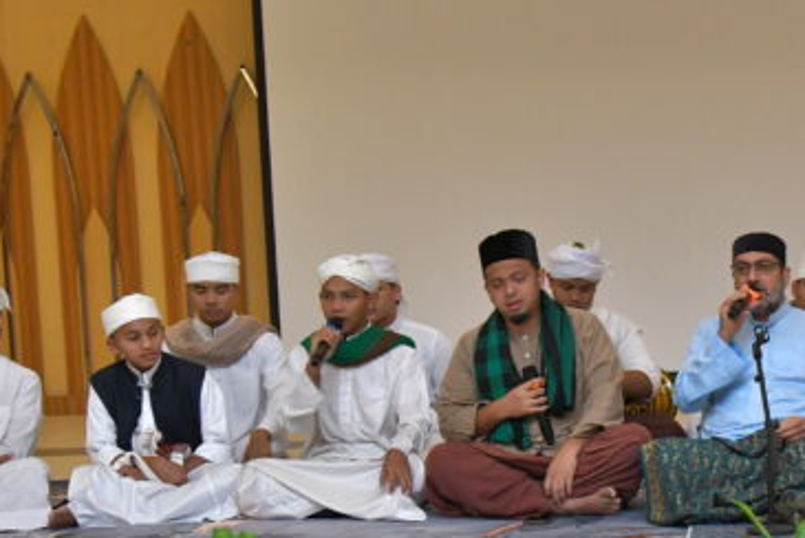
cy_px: 421
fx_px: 1835
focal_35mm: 82
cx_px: 699
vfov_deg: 16.6
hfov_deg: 24.2
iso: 3200
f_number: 6.3
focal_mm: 26
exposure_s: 1/160
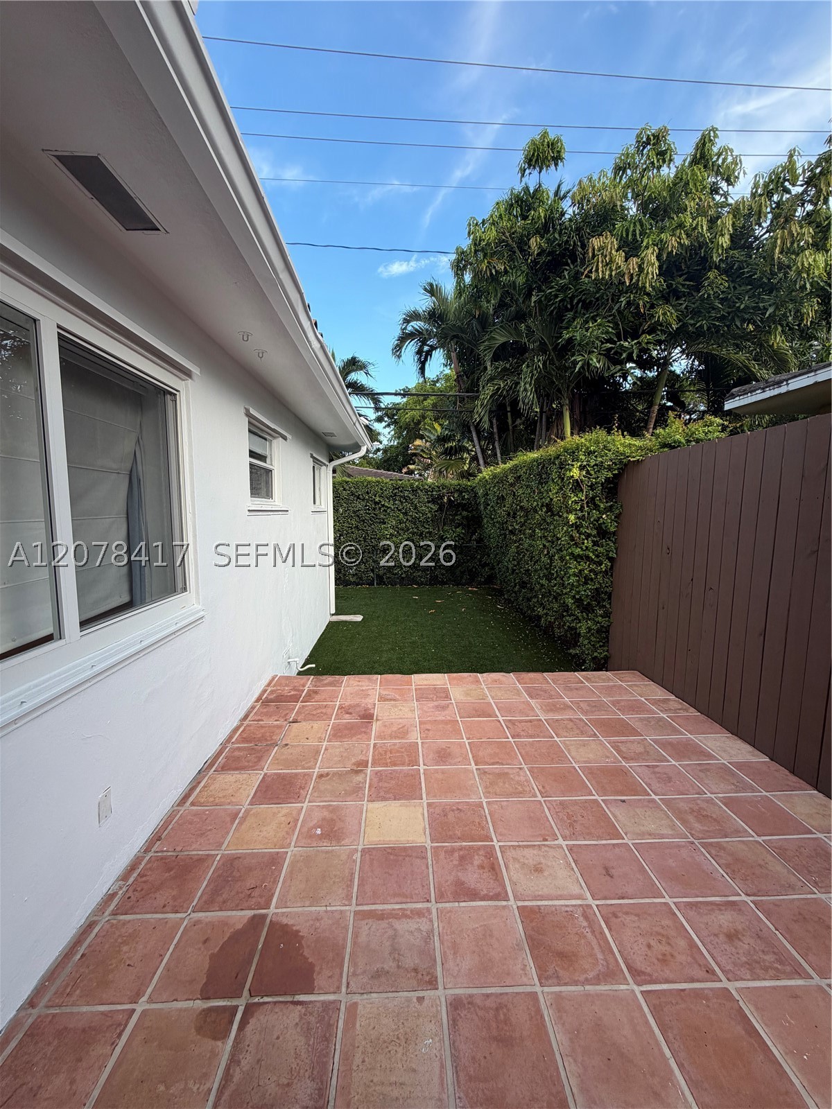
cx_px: 416
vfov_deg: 102.1
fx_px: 449
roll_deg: +0.2
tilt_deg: -5.4
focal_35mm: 14
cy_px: 554
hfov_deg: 85.7
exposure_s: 1/158
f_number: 2.2
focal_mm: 2.22
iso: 40
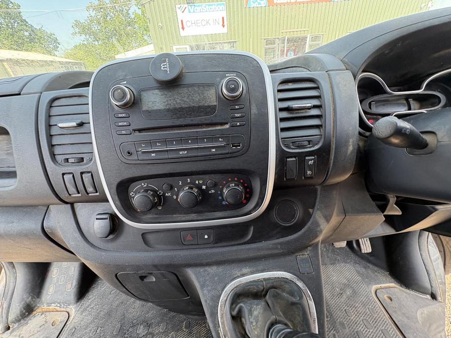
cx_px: 226
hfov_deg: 102.1
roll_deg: -5.5
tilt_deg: -28.3
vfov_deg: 85.7
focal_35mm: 14
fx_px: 182
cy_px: 169
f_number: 2.2
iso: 200
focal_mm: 2.22
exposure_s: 1/99
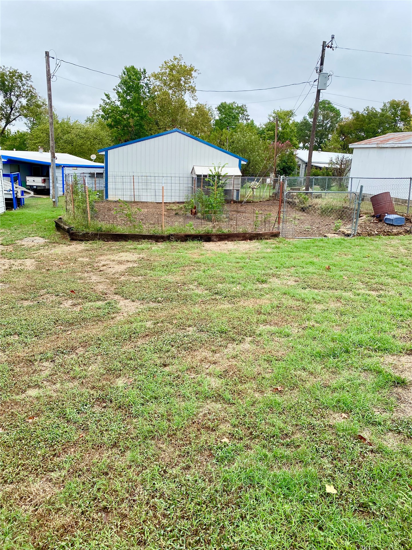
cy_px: 275
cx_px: 206
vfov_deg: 67.3
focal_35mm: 26
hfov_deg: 53.1
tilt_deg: -14.3
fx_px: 413
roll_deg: -3.1
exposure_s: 1/666
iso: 32
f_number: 1.8
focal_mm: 4.25
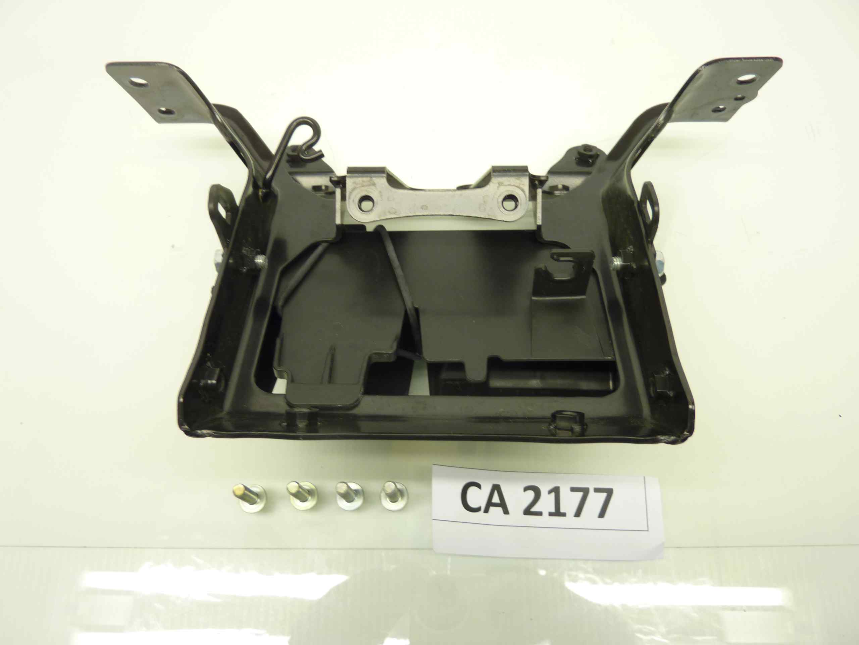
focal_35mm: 25
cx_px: 430
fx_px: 620
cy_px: 322
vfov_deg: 54.9
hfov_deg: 69.4
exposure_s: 1/15
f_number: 3.3
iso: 80
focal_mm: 4.1
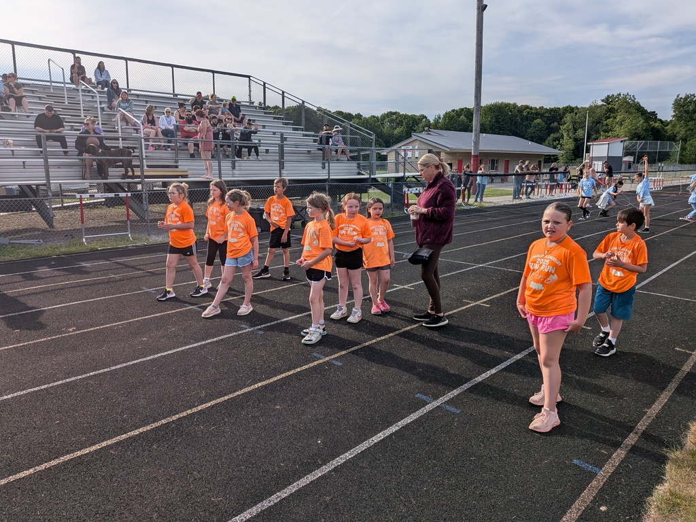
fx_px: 483
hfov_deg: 71.6
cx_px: 348
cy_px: 261
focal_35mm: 24
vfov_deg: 56.8
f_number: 1.7
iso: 29
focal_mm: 4.53
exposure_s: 1/1511
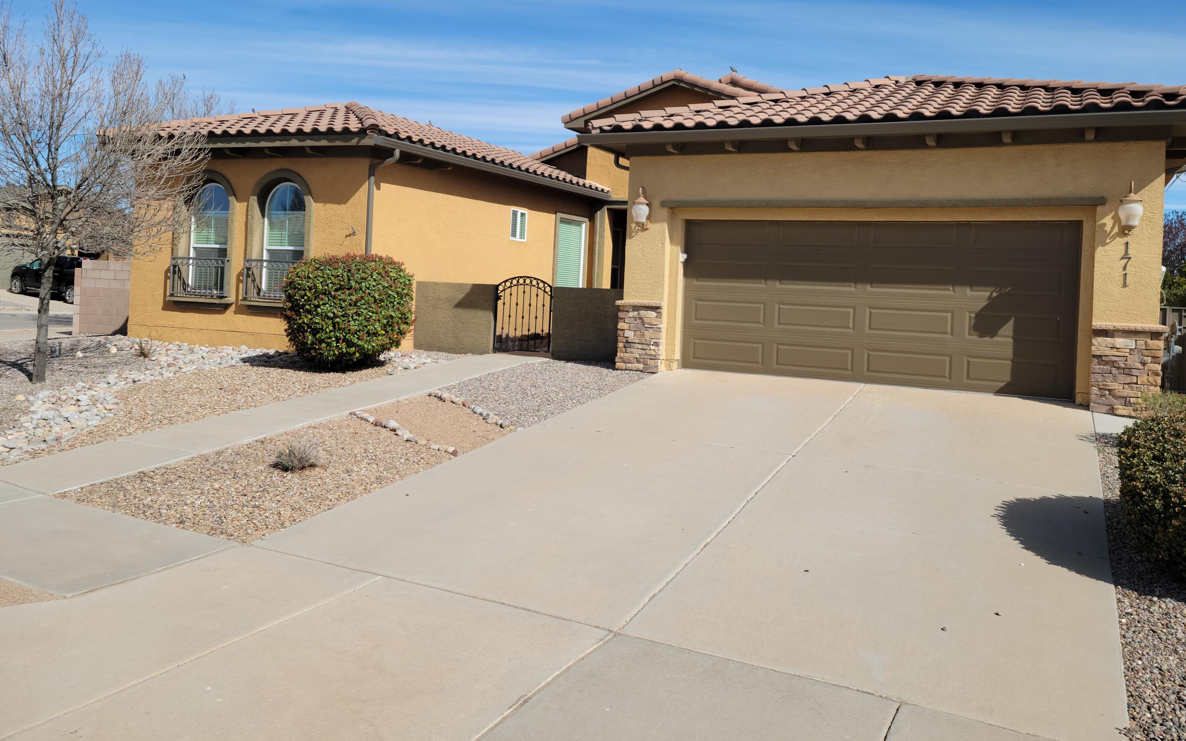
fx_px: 970
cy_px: 297
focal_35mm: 30
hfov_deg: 62.9
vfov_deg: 41.6
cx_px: 593
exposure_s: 1/1099
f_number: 2
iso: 25
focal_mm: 5.9
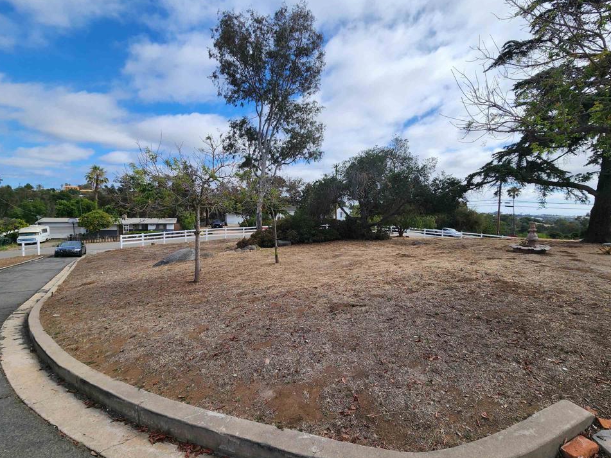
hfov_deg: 102.1
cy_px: 219
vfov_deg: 85.6
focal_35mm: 14
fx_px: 247
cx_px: 312
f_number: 2.2
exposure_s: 1/2049
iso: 50
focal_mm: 2.2
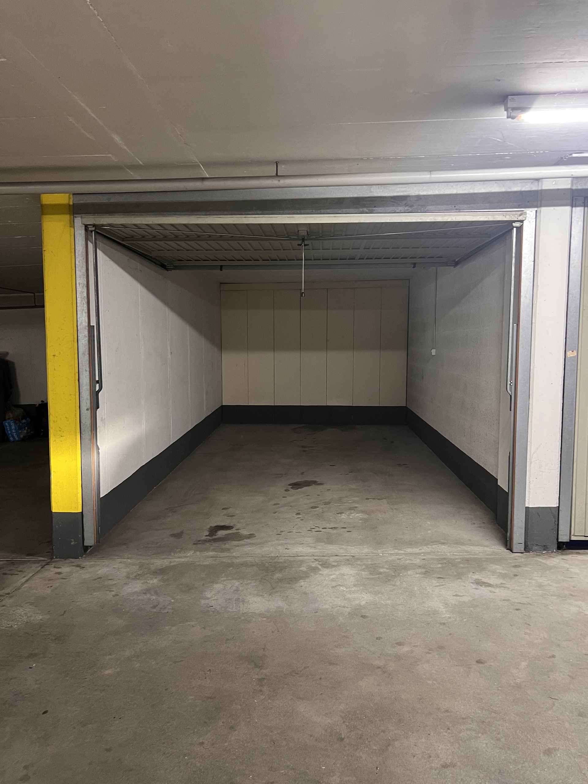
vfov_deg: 67.3
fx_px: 589
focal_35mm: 26
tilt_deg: -4.0
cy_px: 392
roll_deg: +0.7
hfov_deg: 53.1
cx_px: 294
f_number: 1.5
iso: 400
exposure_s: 1/33
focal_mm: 5.7
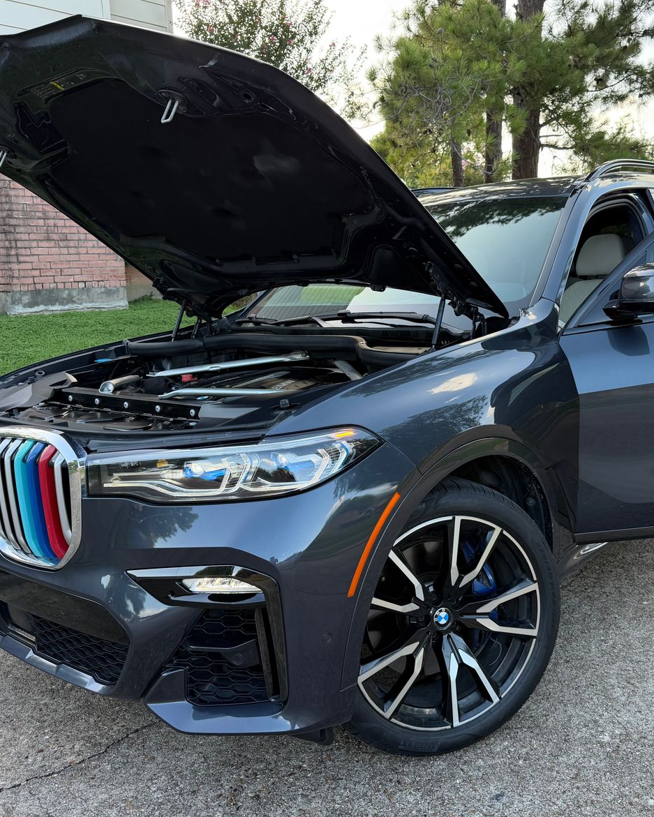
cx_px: 415
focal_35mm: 32
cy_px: 412
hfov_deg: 45.4
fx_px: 774
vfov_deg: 55.7
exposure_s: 1/240
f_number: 1.78
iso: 80
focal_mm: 6.76
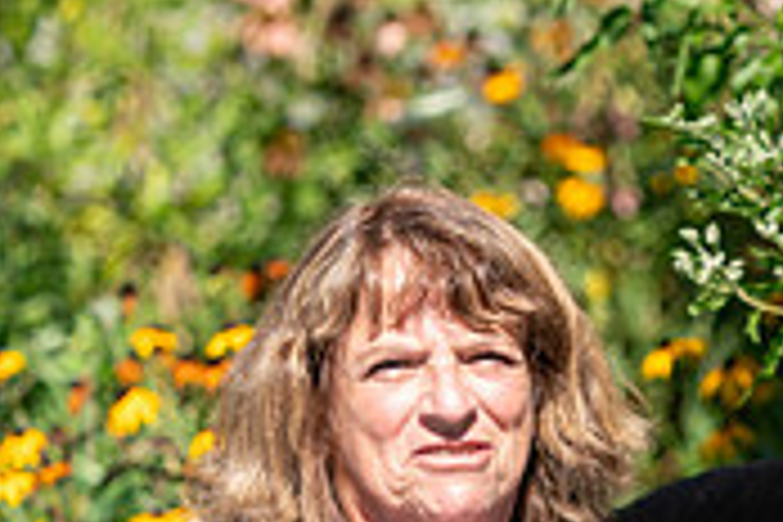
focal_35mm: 374
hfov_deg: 5.5
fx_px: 8134
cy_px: 142
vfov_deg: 3.7
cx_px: 1053
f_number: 3.5
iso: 400
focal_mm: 112
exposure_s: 1/2500
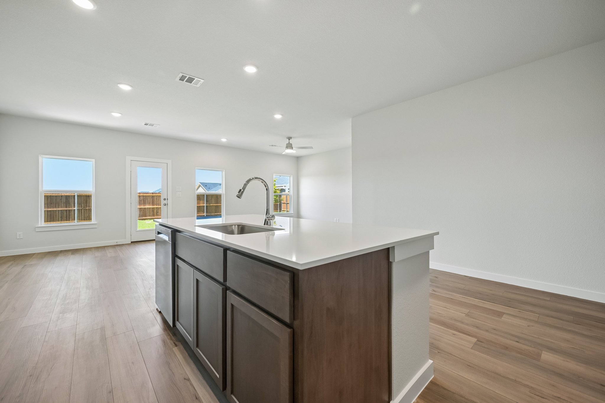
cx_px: 302
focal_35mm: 14
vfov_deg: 81.2
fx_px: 235
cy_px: 202
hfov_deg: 104.3
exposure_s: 1/20
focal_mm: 14
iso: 250
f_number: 9
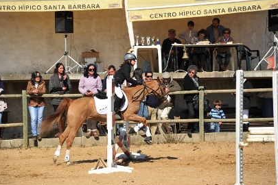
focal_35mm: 222
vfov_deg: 6.2
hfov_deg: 9.3
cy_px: 98
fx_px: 1714
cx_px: 130
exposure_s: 1/1250
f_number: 6.3
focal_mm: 200
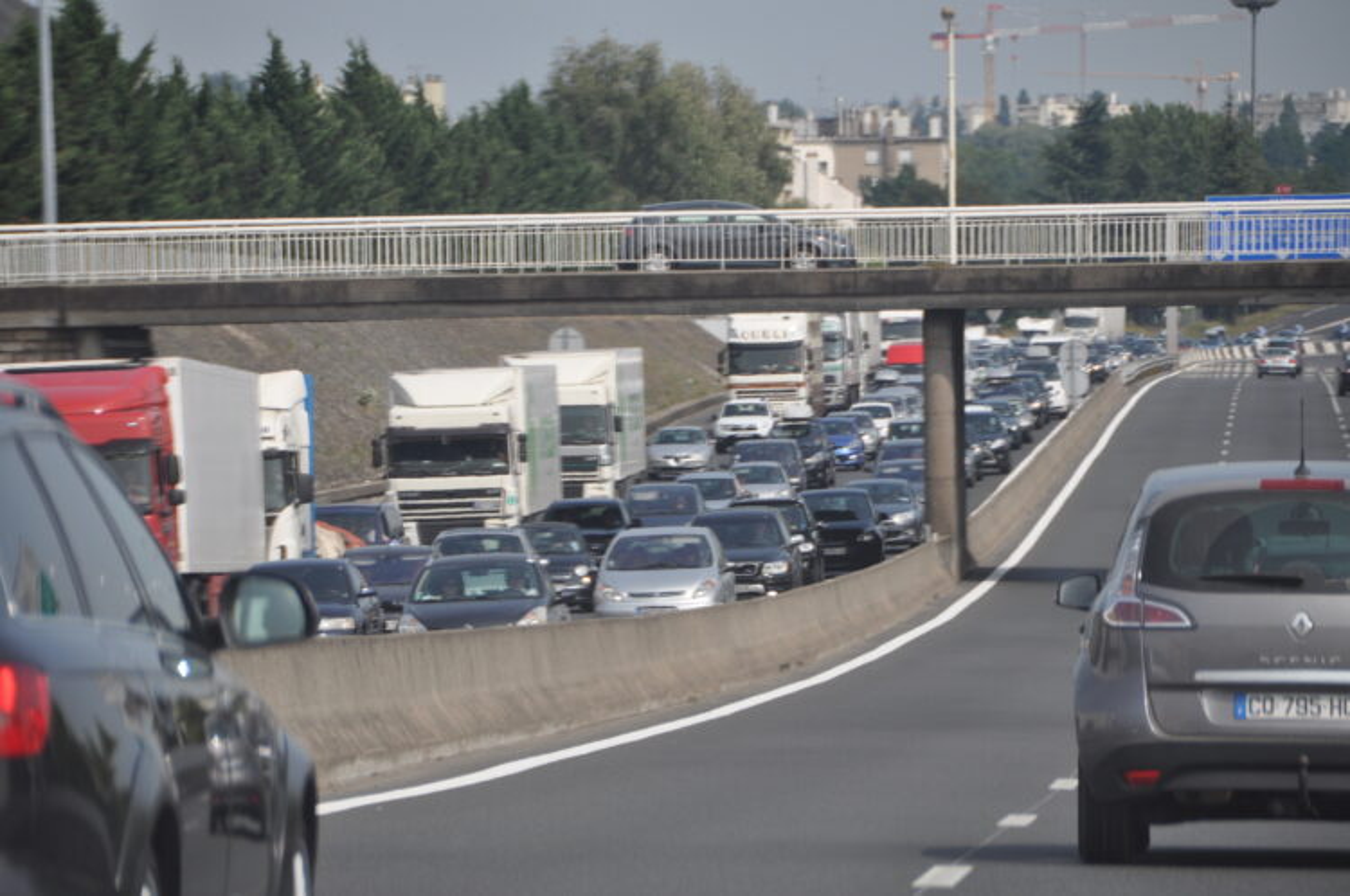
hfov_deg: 6.9
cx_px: 675
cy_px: 448
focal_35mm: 300
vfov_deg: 4.6
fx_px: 11235
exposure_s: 1/800
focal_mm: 200
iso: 200
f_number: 5.6
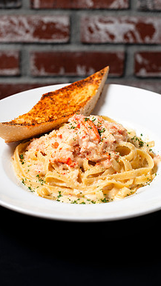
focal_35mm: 61
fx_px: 463
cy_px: 135
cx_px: 85
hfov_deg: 19.7
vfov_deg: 34.4
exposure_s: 1/200
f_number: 4
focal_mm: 50
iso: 100
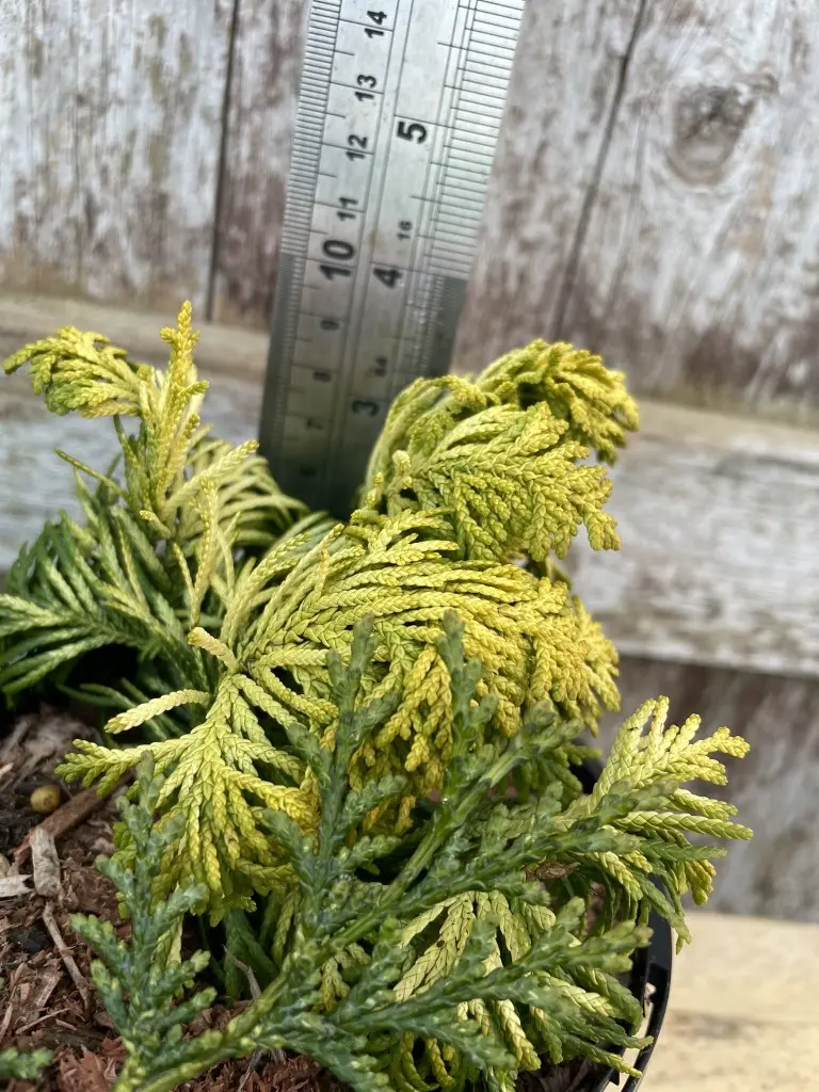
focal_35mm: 26
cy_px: 546
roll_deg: -13.4
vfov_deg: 67.3
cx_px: 410
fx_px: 820
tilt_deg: -27.4
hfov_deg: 53.1
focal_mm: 4.2
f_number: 1.6
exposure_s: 1/121
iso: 50
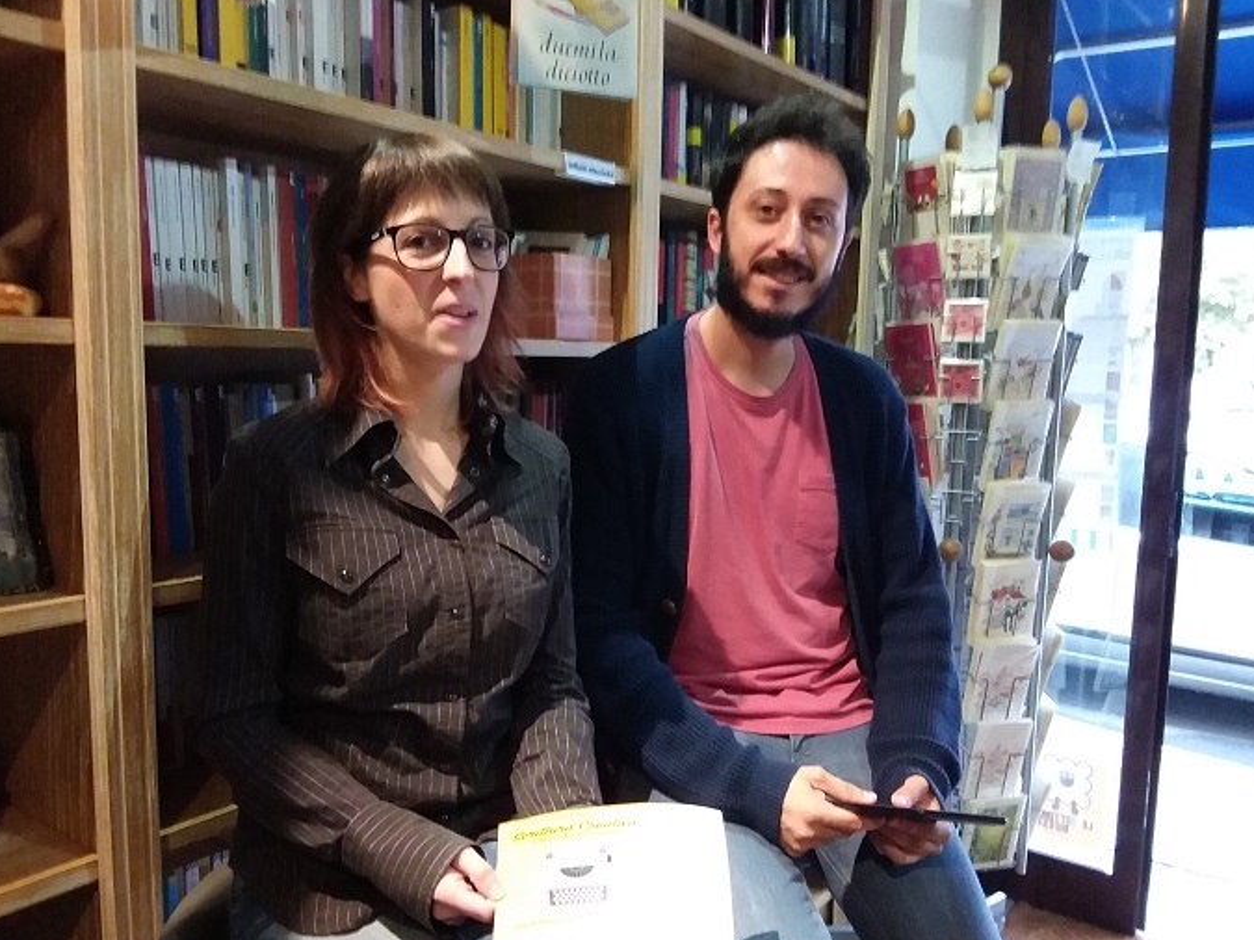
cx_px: 609
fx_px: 1014
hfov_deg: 63.4
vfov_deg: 49.7
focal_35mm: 28
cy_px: 482
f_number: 1.9
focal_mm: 2.91
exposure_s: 1/15
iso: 250
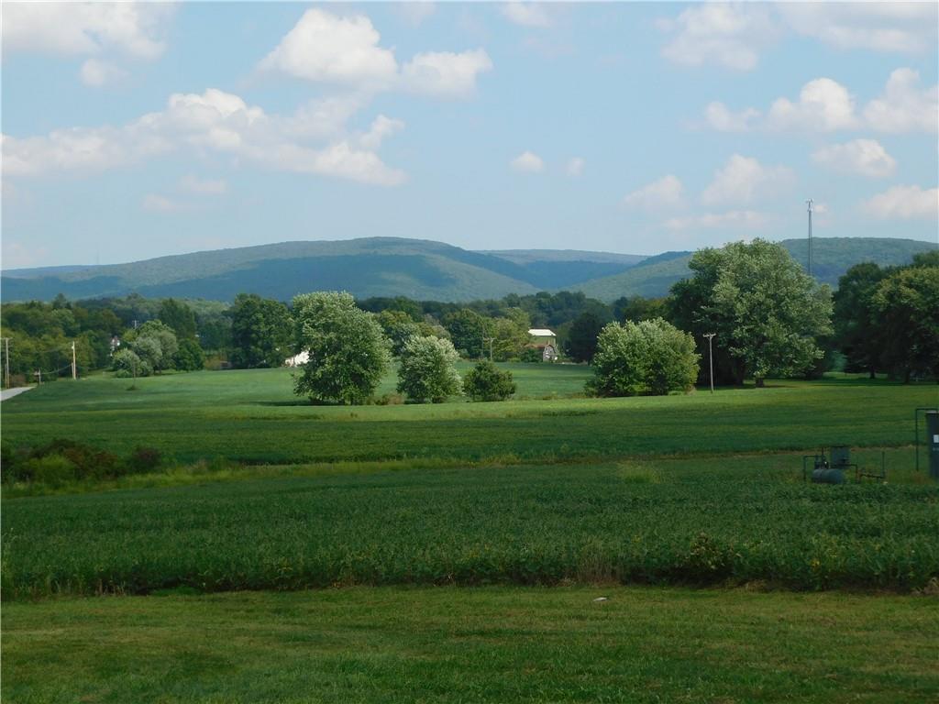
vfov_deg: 22.3
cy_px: 352
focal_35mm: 66
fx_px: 1790
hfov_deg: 29.4
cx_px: 470
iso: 125
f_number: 4.2
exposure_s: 1/1000
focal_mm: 11.7
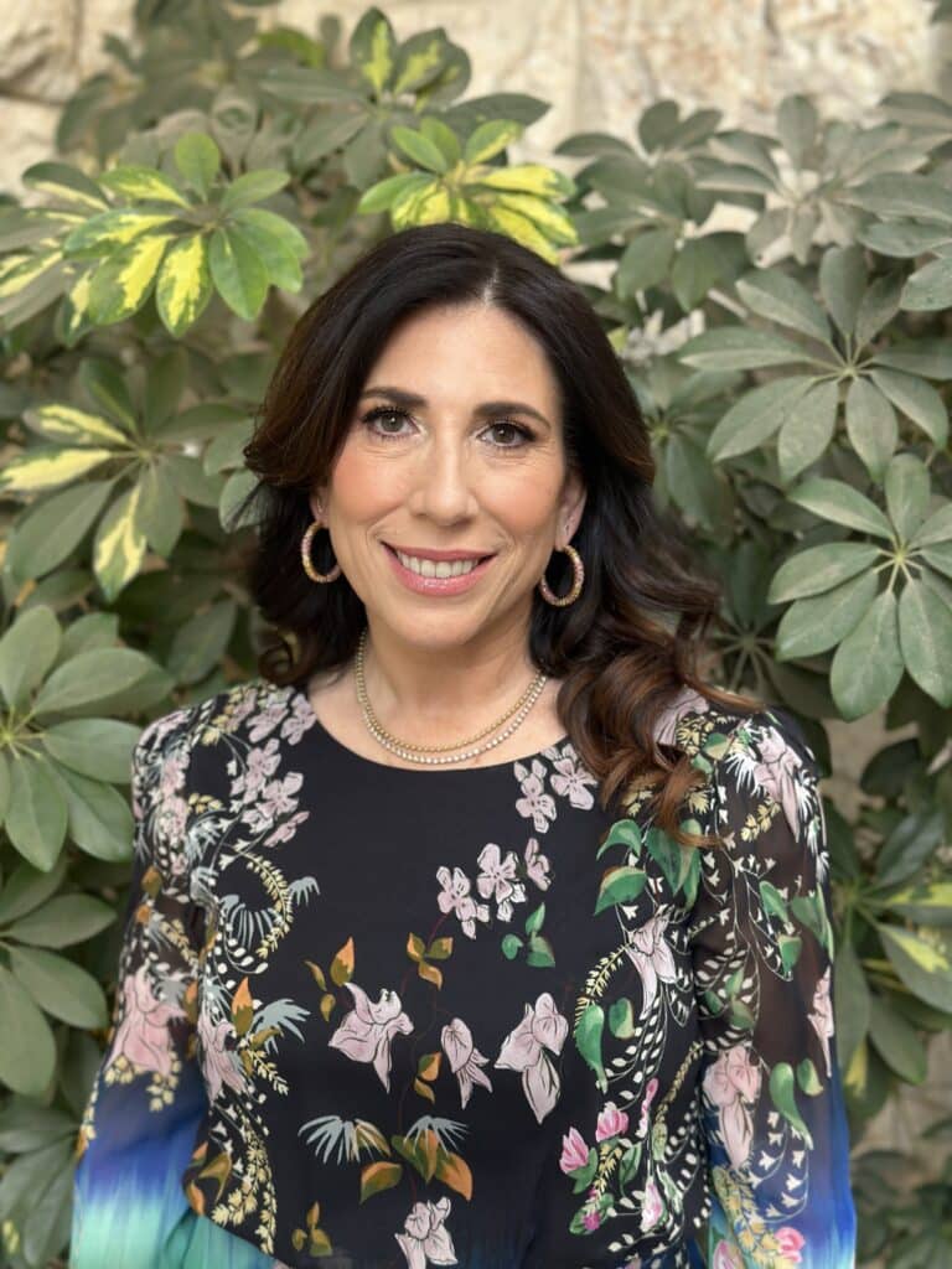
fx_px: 1760
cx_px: 476
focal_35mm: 48
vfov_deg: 39.7
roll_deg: -1.3
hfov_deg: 30.3
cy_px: 634
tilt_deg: -7.0
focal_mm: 6.86
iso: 80
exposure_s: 1/124
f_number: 1.78
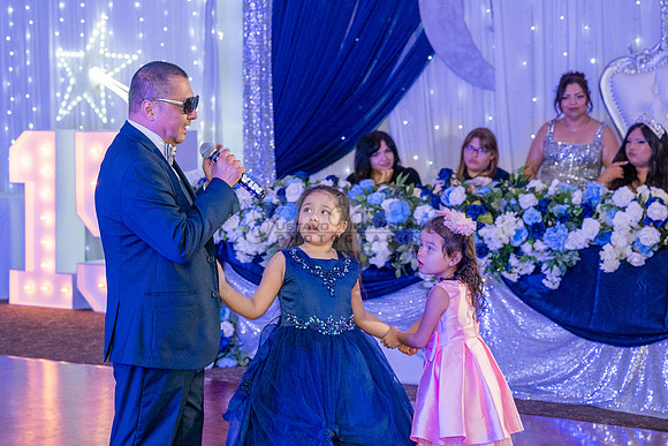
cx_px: 182
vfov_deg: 14.4
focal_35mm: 95
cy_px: 126
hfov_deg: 21.4
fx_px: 1756
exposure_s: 1/200
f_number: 4.5
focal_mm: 65
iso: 1000
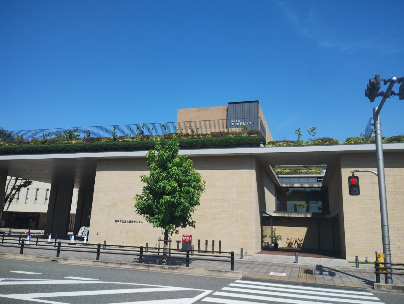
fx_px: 327
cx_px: 202
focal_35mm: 28
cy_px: 152
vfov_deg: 49.9
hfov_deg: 63.4
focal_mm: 4.27
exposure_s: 1/753
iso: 100
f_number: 1.8
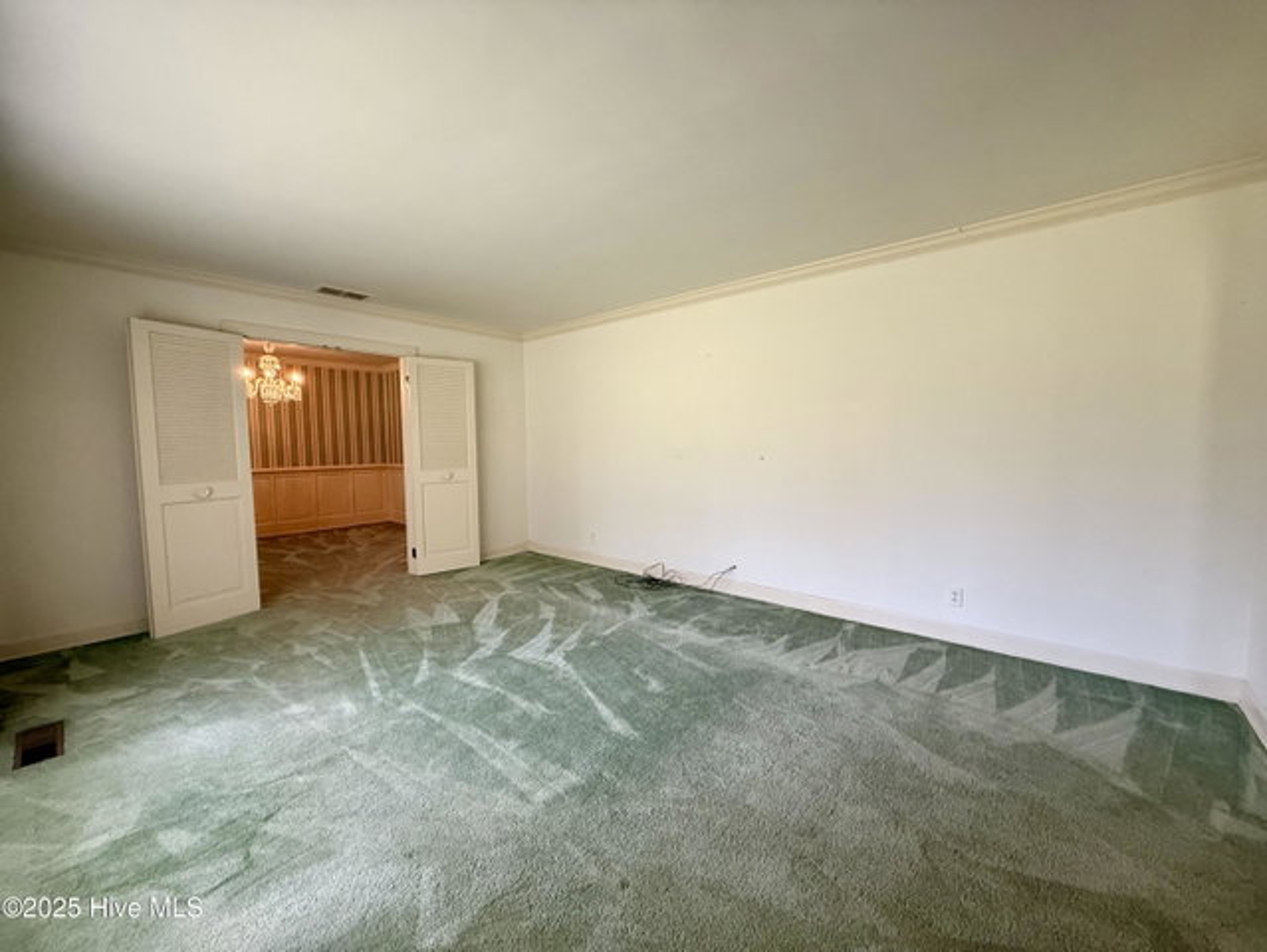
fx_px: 513
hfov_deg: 102.0
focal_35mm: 14
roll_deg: +0.4
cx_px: 634
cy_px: 476
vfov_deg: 85.7
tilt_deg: -3.6
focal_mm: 2.22
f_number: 2.2
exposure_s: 1/60
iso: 200
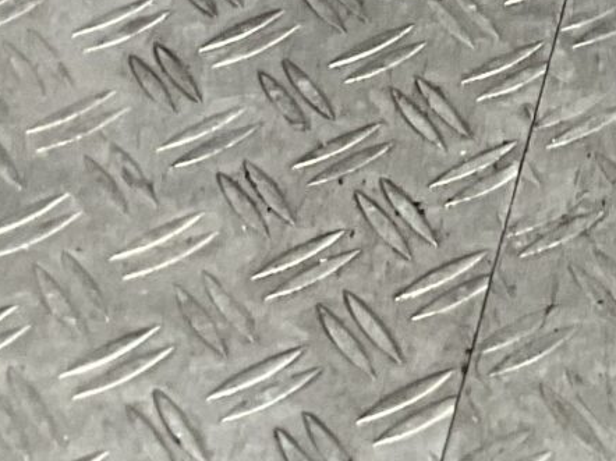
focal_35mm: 168
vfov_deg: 7.8
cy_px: -865
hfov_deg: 11.8
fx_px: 2988
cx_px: 417
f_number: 1.8
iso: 64
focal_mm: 3
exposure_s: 1/60
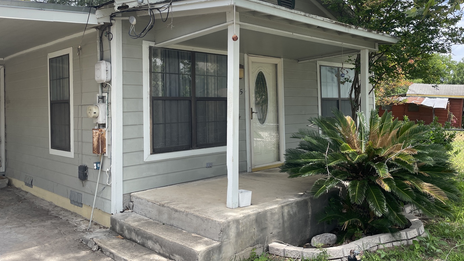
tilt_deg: +1.4
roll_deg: +2.0
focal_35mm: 31
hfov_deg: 62.6
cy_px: 97
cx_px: 217
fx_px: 381
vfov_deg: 37.5
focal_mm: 4.2
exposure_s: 1/1082
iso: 32
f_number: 1.6
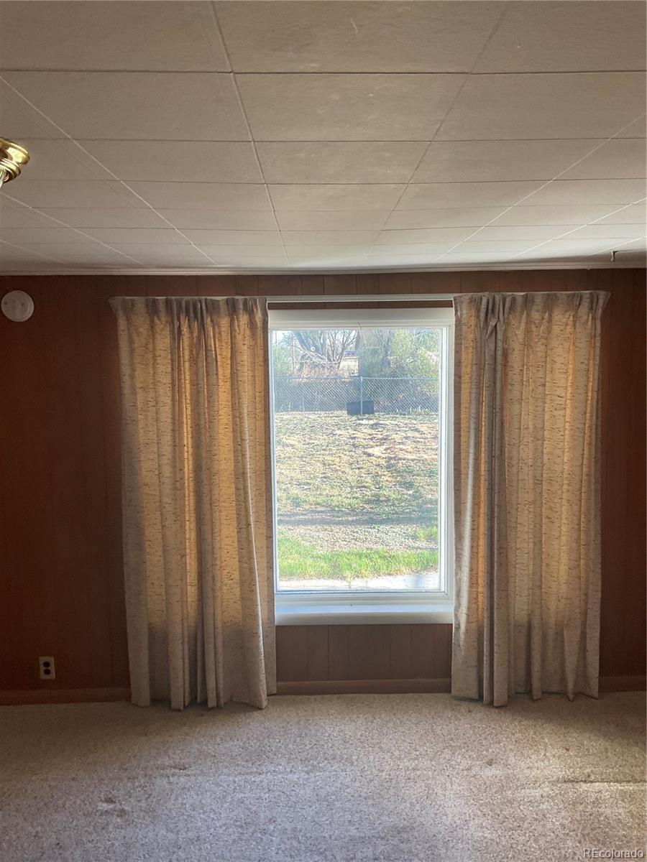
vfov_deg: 61.7
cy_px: 431
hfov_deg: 48.2
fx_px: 723
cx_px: 324
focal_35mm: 29
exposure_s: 1/120
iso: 32
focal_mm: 3
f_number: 1.8
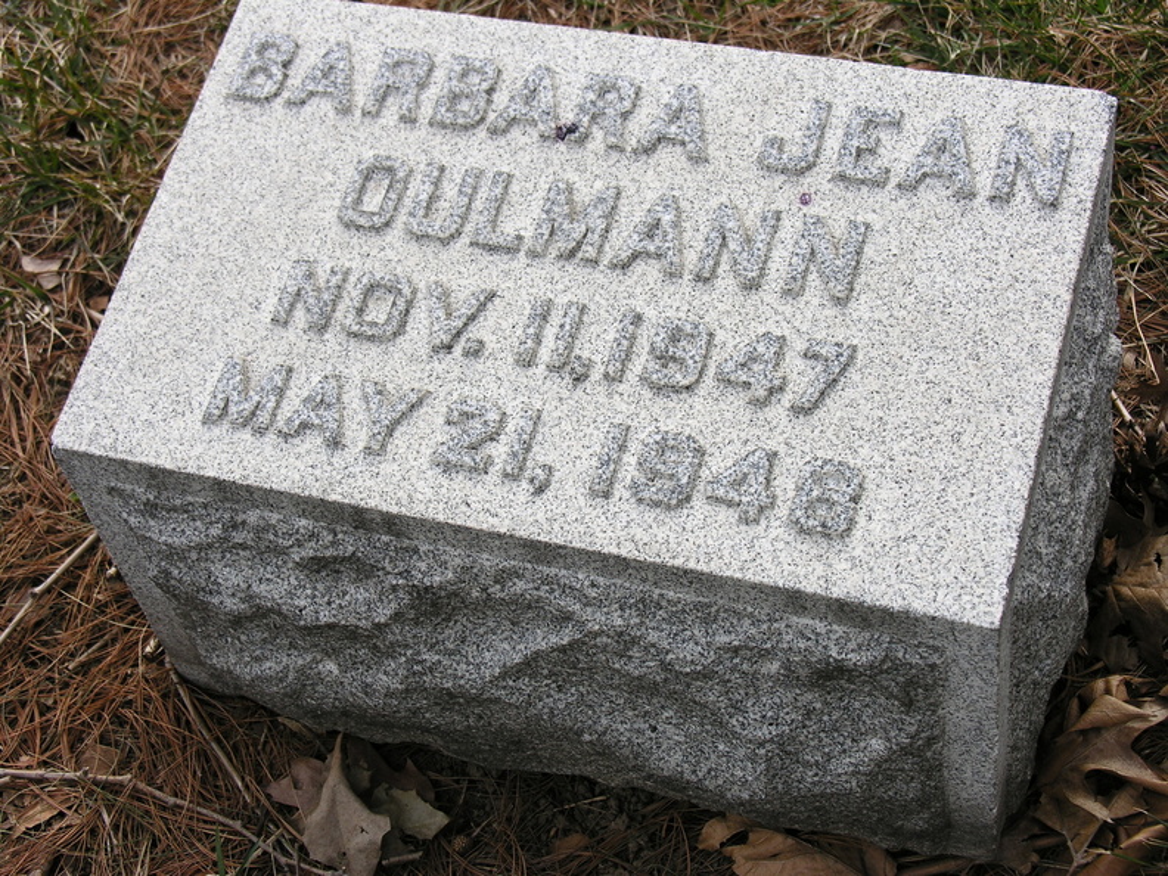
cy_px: 438
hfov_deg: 30.3
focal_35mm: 64
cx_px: 584
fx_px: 2159
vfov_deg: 22.9
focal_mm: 16.4
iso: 50
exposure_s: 1/220
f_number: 3.6
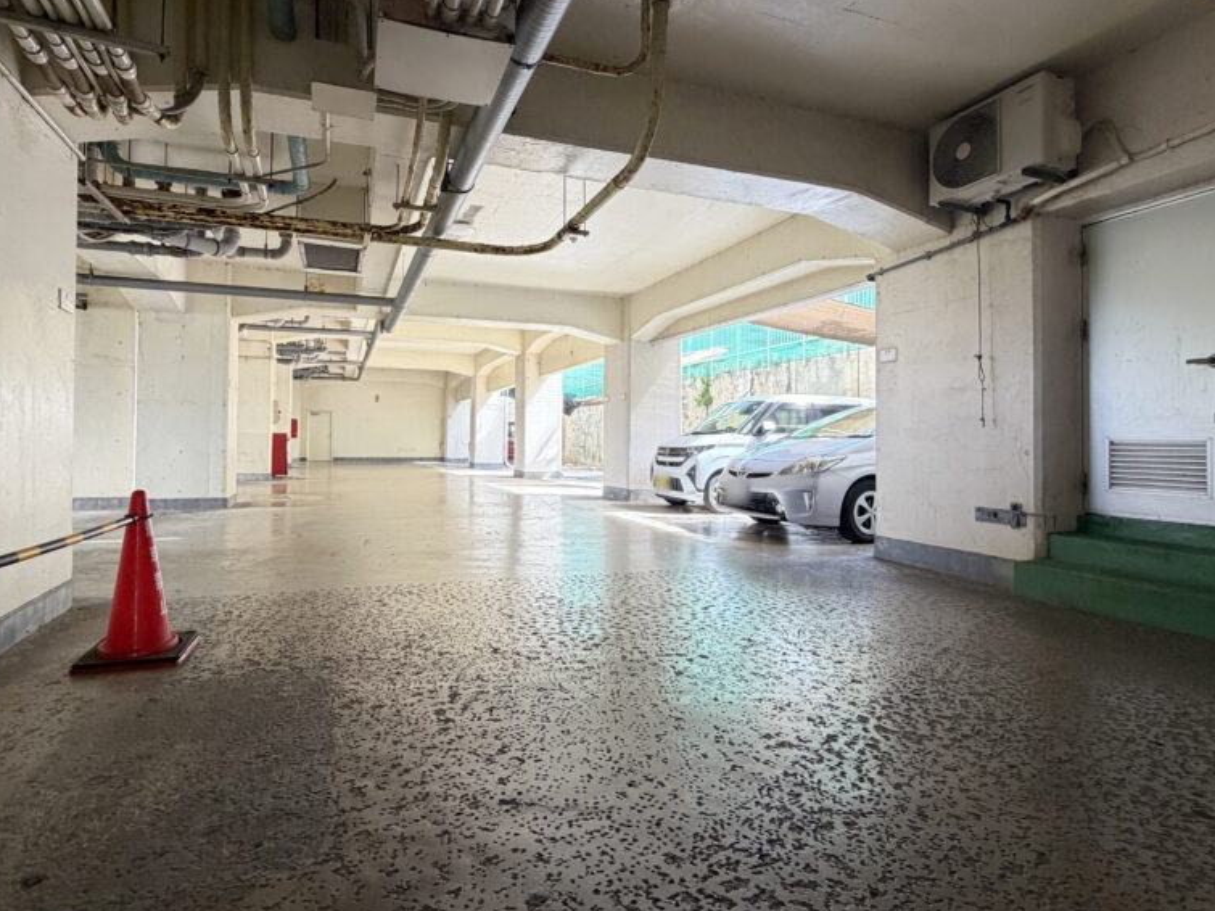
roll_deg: -0.4
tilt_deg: +1.4
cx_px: 575
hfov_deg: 84.6
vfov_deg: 68.6
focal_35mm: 19
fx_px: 667
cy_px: 428
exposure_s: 1/121
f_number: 2.2
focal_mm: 2.22
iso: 160
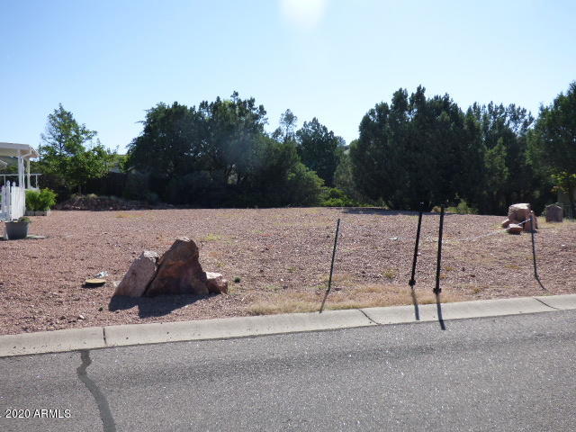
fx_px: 599
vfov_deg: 39.7
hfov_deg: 51.4
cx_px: 288
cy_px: 216
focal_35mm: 36
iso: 160
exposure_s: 1/1300
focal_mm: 6.18
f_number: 3.4
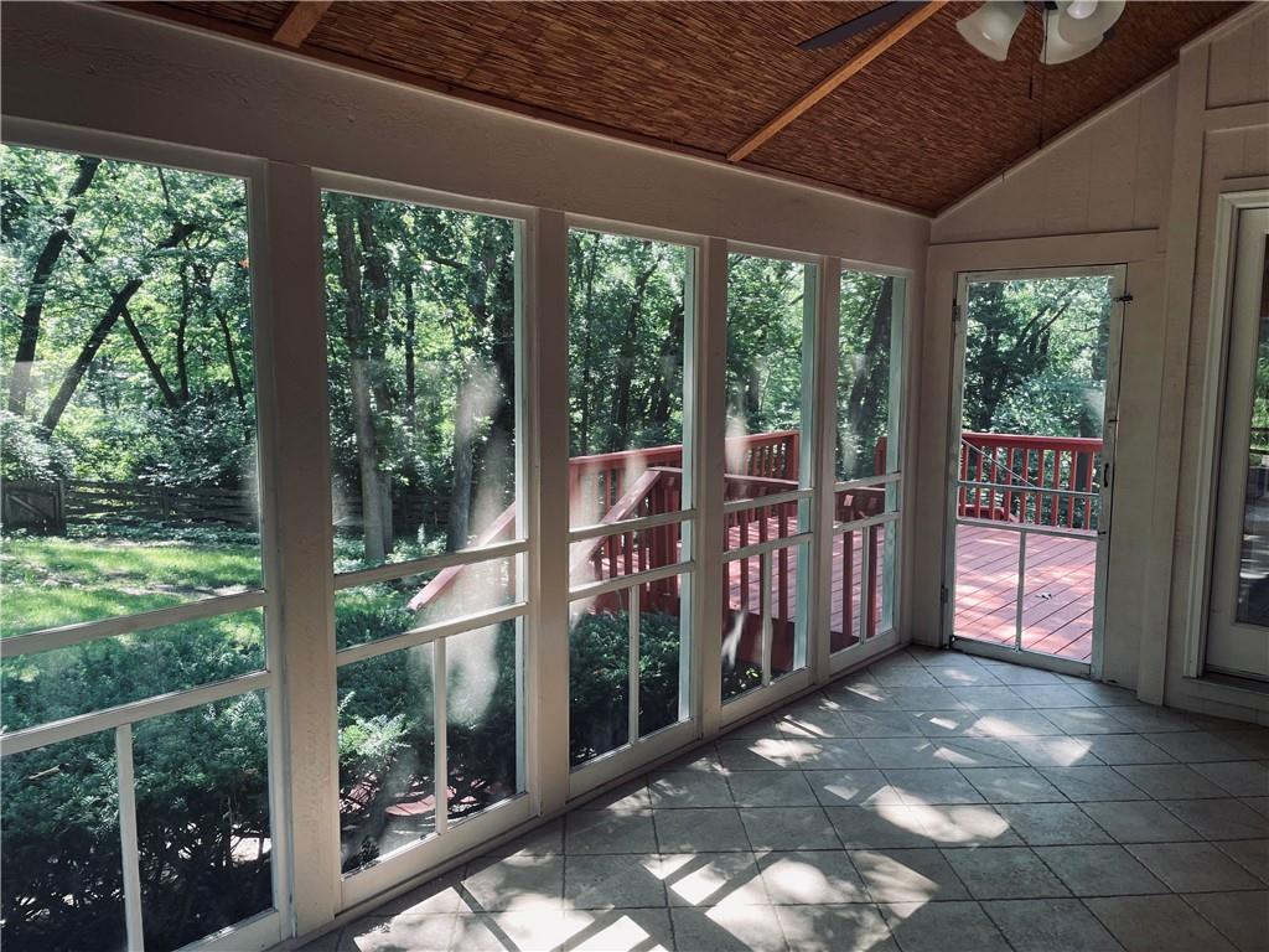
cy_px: 476
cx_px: 634
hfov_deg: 67.3
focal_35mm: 26
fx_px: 953
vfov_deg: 53.1
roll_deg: -0.6
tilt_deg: -5.9
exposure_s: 1/121
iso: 80
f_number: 1.6
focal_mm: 4.2
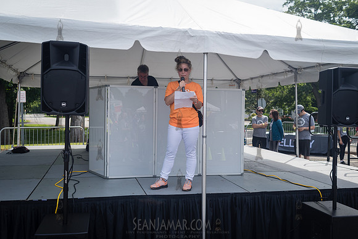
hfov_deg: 54.4
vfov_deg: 37.9
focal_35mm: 35
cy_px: 120
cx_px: 179
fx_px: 348
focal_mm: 35
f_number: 4
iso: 200
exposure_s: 1/1250
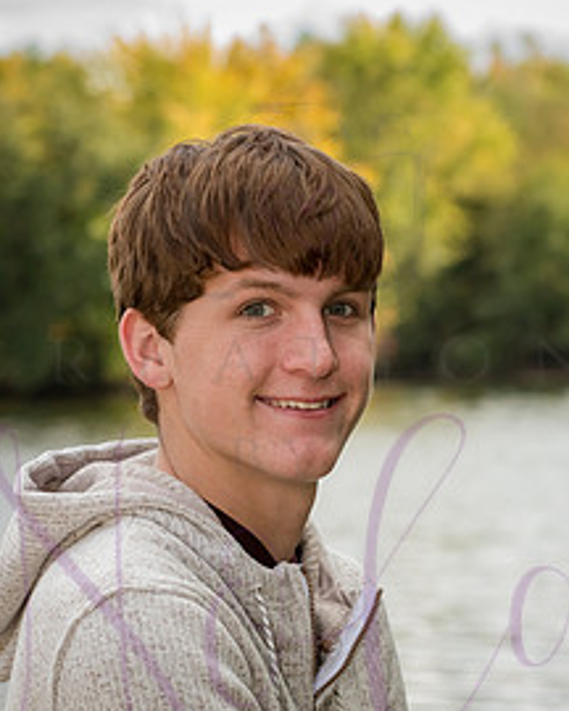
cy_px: 453
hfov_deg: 12.3
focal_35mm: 125
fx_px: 2631
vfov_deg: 15.4
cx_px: 311
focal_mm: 80
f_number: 6.3
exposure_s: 1/640
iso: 800
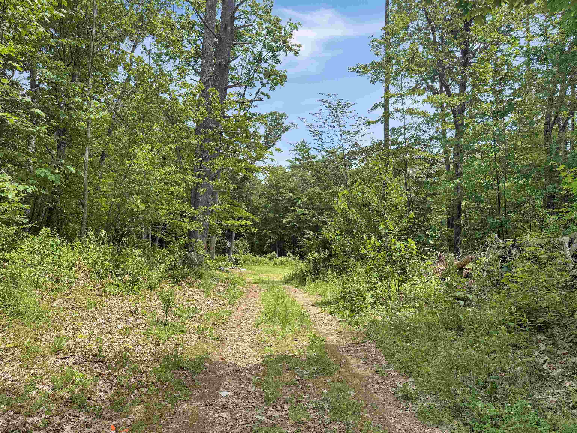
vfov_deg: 56.8
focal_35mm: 24
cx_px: 288
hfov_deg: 71.6
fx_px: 400
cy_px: 216
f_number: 1.78
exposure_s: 1/2525
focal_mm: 6.76
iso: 100
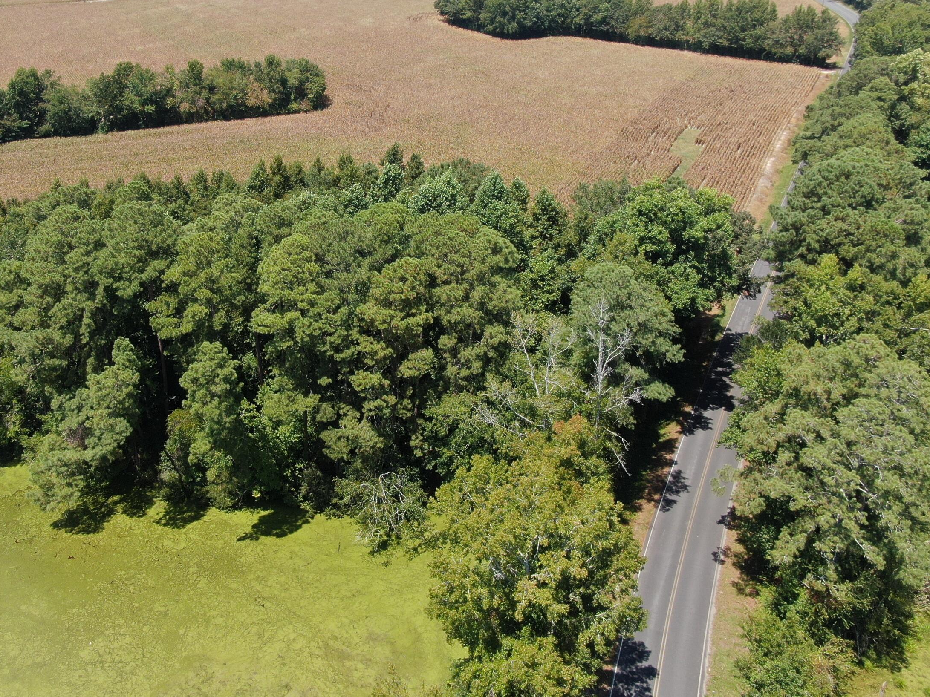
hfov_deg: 54.5
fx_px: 886
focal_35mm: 33
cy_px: 263
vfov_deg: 42.6
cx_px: 329
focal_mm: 4.39
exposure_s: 1/800
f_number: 2.8
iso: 100
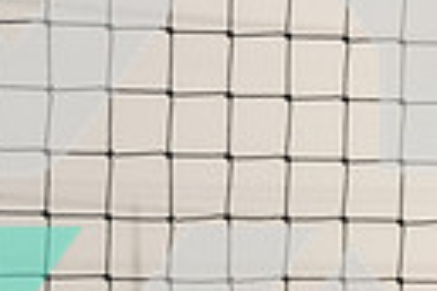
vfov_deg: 4.7
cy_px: 408
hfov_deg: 7.1
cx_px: 589
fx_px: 3496
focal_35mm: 288
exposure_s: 1/250
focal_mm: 64
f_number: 11
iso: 400
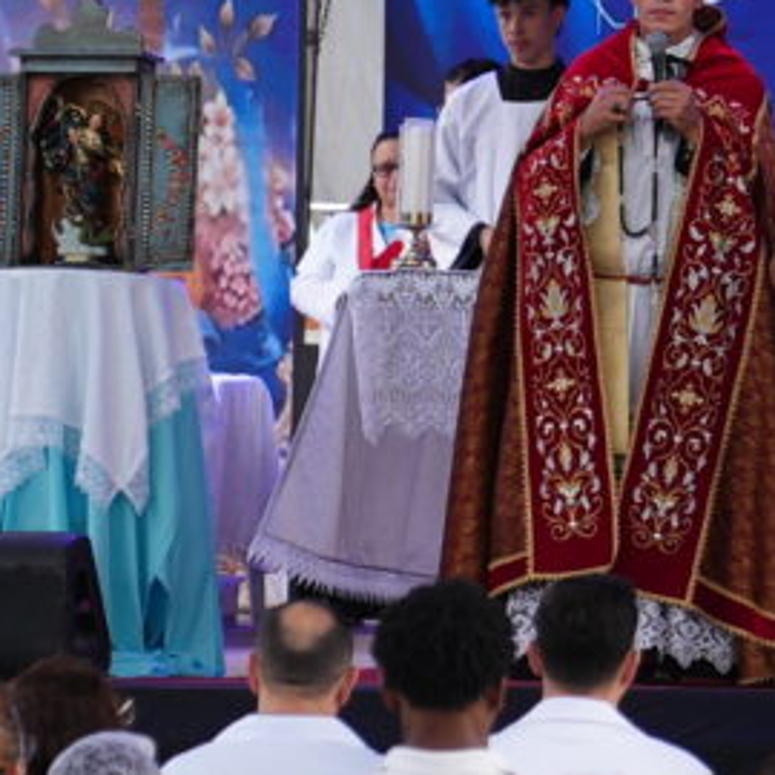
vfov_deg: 5.0
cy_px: 76
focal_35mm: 353
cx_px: 755
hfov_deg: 5.0
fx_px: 8941
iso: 200
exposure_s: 1/500
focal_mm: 70
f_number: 2.8
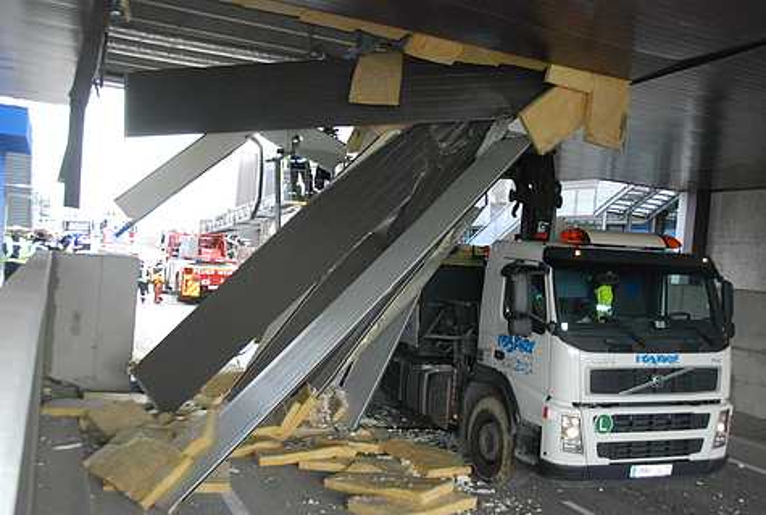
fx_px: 704
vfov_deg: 40.2
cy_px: 258
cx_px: 383
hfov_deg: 57.1
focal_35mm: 33
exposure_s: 1/160
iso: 1250
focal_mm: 22
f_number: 5.6
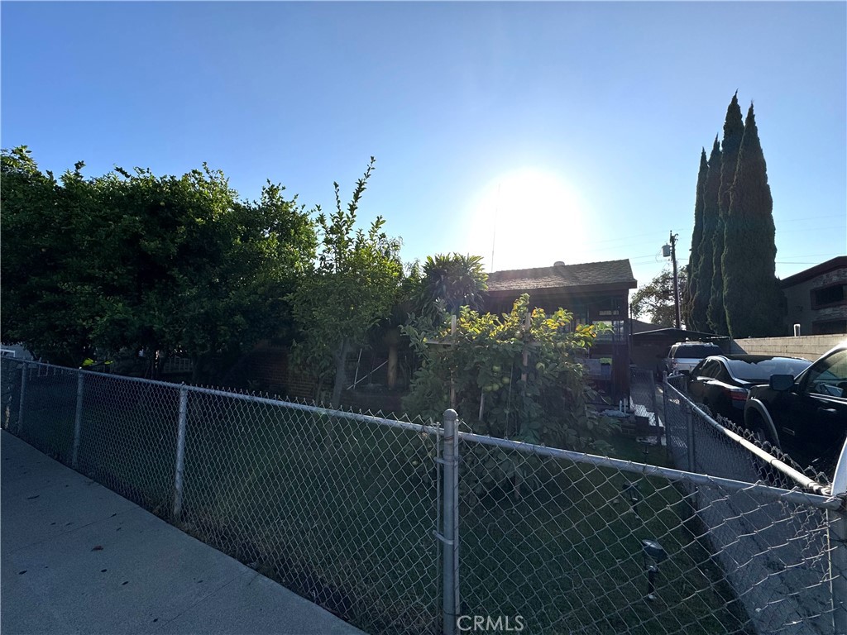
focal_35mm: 14
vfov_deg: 85.7
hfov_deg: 102.1
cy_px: 318
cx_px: 424
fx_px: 343
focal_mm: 2.22
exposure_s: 1/3390
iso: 50
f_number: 2.2
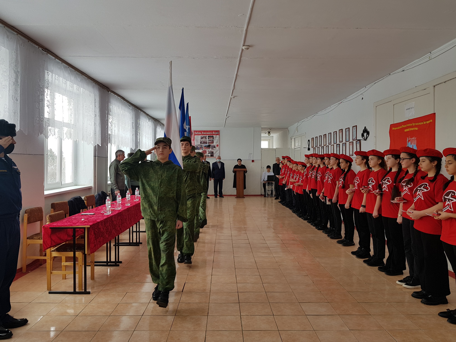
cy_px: 171
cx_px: 228
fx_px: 343
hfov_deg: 67.3
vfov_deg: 53.1
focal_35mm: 26
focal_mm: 4.2
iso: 40
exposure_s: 1/194
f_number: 1.7
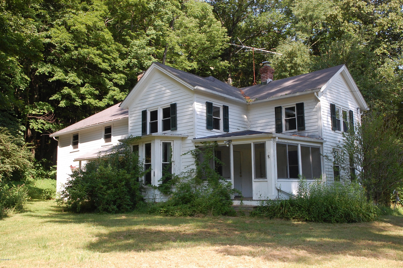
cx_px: 202
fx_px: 453
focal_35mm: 40
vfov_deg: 32.9
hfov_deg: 48.0
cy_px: 134
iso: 400
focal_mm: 27
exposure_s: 1/160
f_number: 9
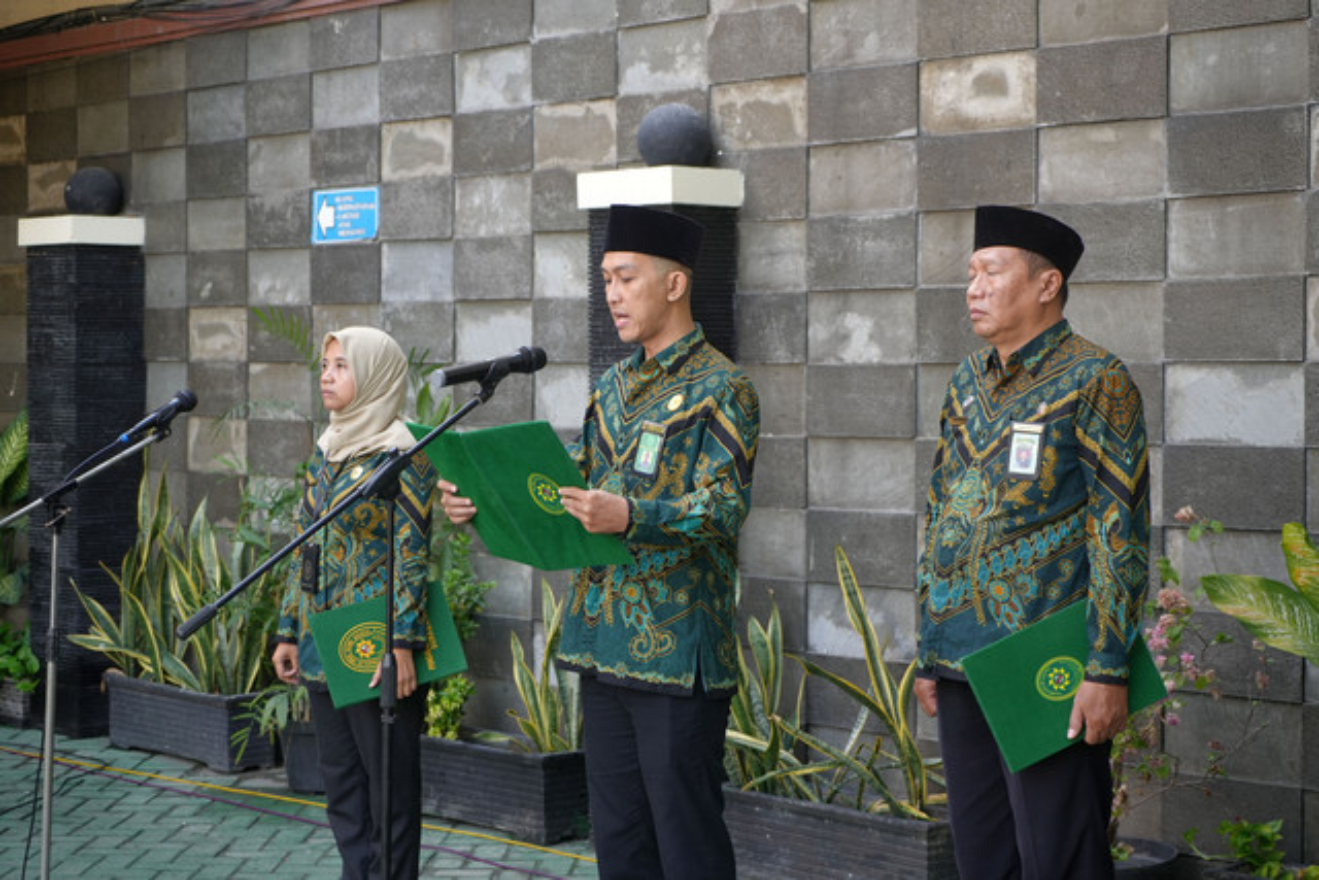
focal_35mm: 70
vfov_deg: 19.5
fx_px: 2565
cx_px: 660
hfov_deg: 28.8
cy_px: 440
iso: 400
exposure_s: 1/160
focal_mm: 70
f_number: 4
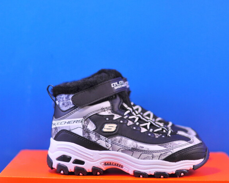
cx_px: 124
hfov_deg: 19.8
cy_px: 92
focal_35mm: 97
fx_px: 657
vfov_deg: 15.9
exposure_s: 1/320
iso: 250
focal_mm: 50
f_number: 2
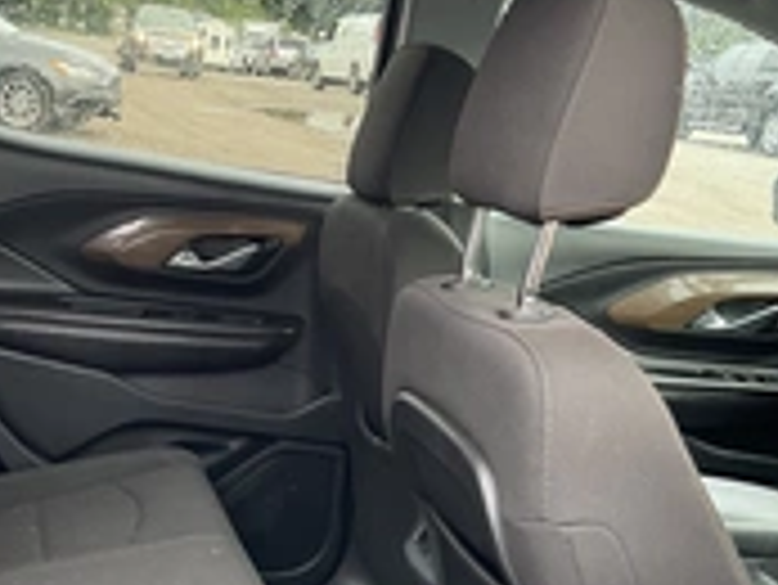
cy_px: 500
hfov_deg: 28.5
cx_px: 193
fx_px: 1507
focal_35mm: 67
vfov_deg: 21.6
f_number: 1.8
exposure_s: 1/122
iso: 50
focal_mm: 3
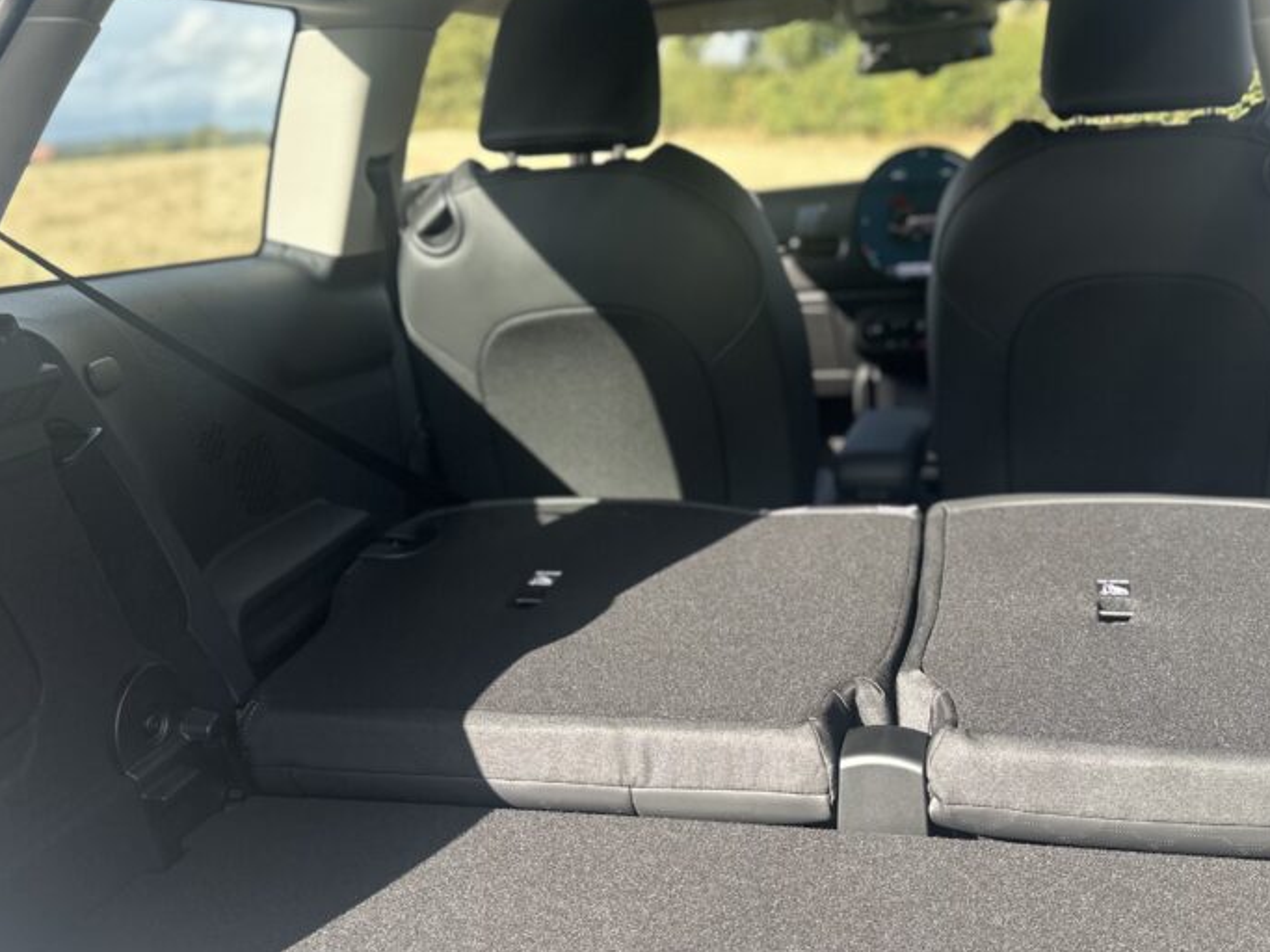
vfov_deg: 39.6
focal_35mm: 36
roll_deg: +4.2
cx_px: 697
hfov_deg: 51.3
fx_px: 1321
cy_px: 480
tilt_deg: -12.4
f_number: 1.78
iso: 80
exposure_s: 1/672
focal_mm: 6.86
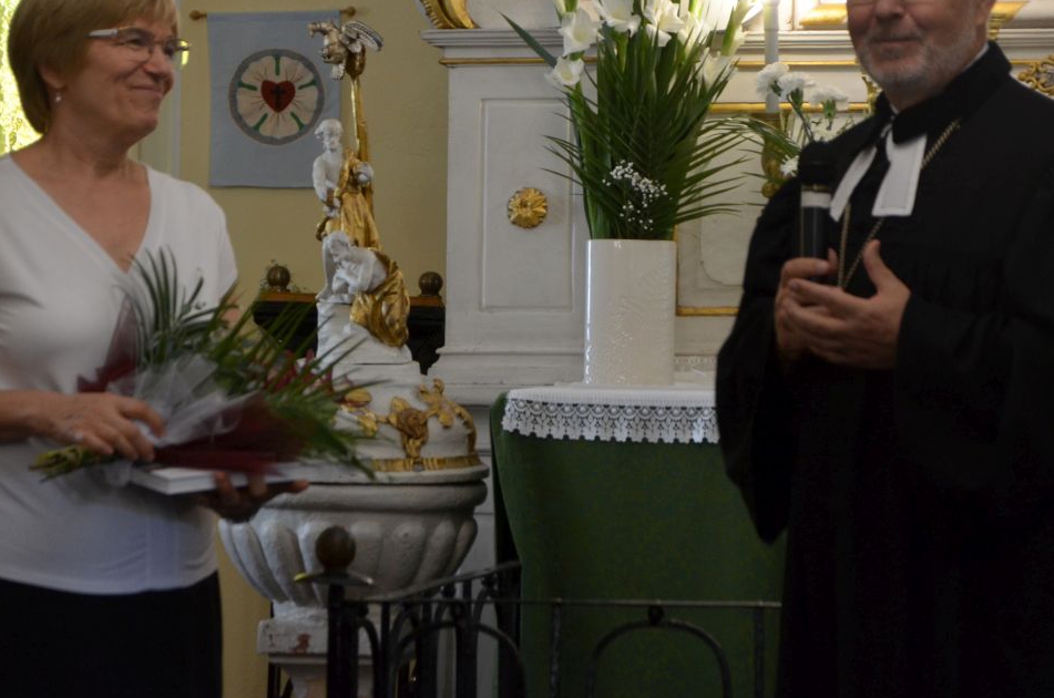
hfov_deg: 11.0
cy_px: 188
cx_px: 522
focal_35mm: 188
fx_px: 5485
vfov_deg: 7.3
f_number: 5.6
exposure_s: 1/40
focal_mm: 85
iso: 640
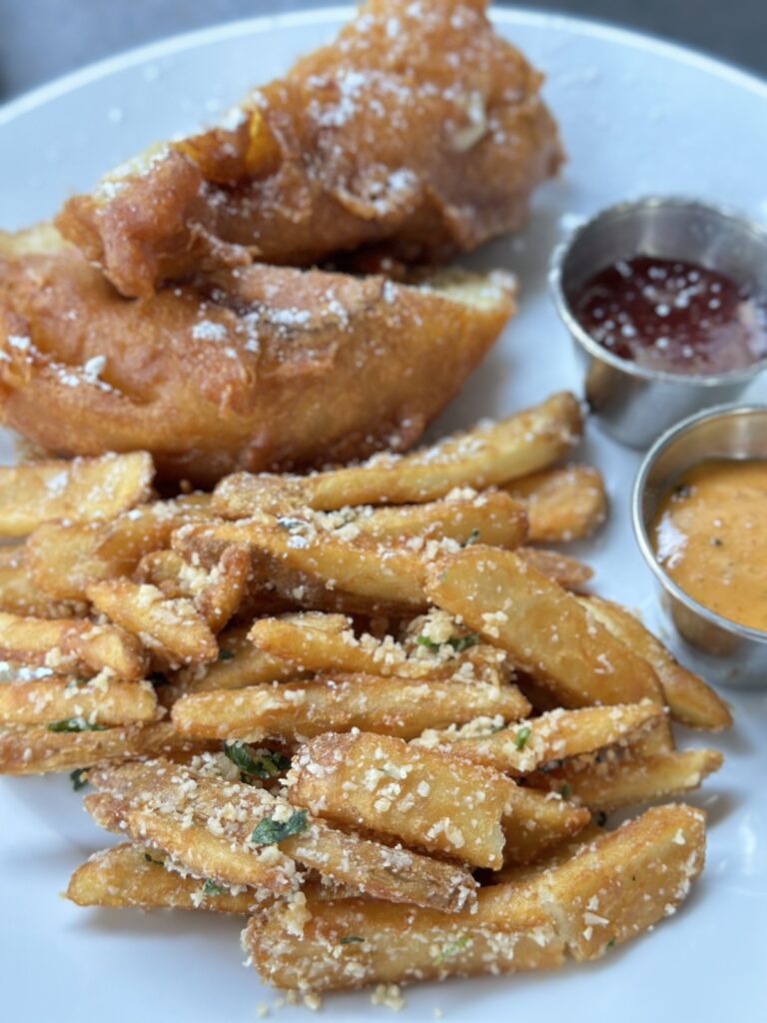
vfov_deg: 39.7
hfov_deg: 30.3
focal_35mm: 48
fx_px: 1418
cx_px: 384
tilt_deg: -53.6
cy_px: 512
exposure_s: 1/60
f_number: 1.78
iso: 160
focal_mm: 6.86
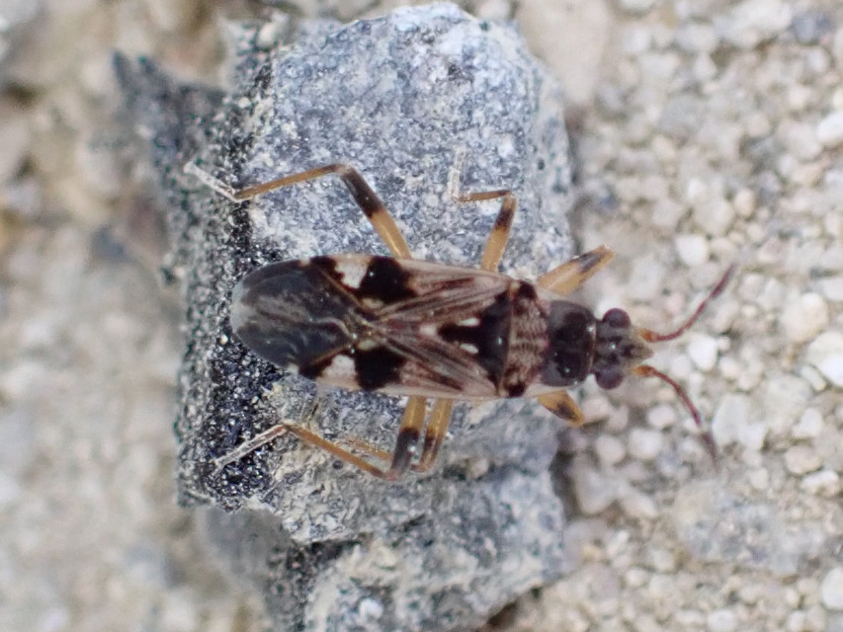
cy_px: 316
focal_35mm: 100
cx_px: 422
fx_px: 2436
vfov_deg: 14.8
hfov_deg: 19.6
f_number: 4.9
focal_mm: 18
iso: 800
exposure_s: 1/250
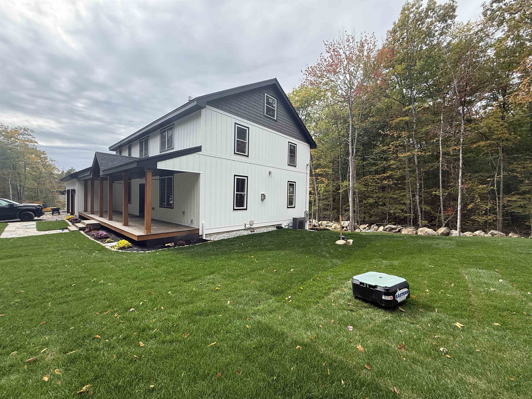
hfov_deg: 102.1
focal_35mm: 14
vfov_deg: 85.7
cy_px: 200
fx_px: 215
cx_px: 266
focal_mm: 2.22
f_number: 2.2
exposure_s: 1/820
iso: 64
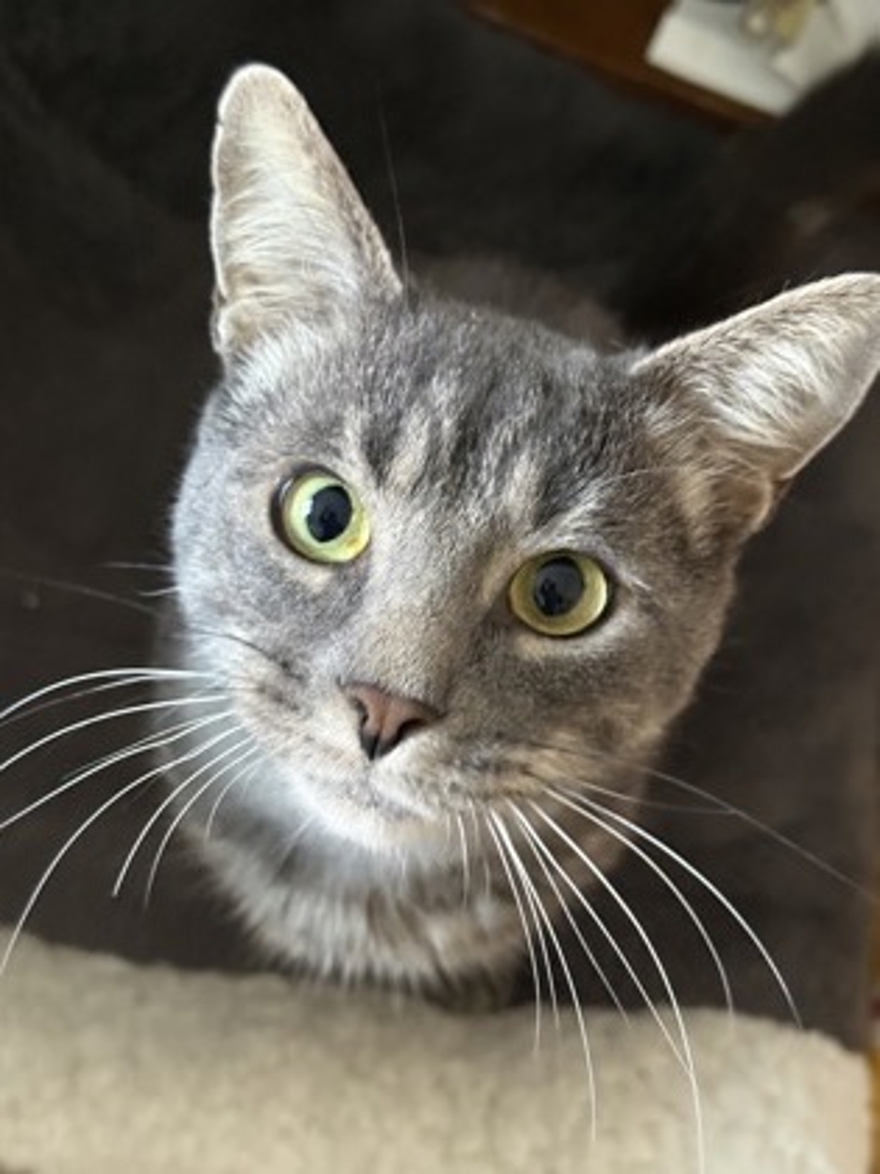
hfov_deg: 30.3
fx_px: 1627
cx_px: 440
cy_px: 587
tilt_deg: -69.7
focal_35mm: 48
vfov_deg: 39.7
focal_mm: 6.76
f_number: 1.78
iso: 640
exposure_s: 1/30
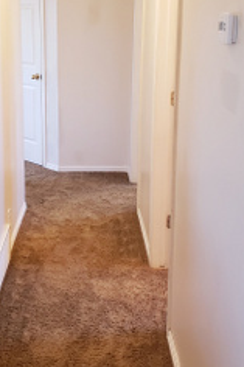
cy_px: 121
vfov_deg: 35.9
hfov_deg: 24.5
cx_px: 87
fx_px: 560
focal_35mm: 55
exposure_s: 1/40
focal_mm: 4.3
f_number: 2.4
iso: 320
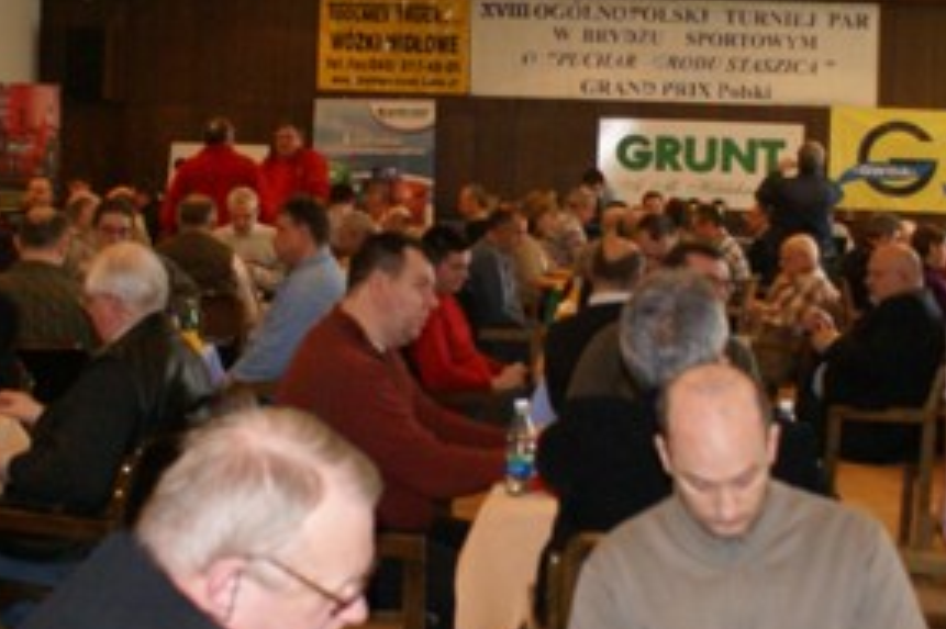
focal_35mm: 66
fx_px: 1733
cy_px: 290
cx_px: 468
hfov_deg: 30.5
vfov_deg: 20.6
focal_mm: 18
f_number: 4
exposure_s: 1/25
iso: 800
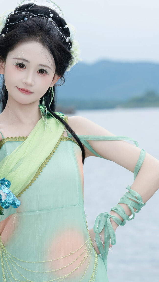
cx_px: 34
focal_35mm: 150
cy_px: 134
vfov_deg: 14.3
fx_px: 1124
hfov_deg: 8.1
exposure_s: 1/250
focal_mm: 105
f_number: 5.6
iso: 160
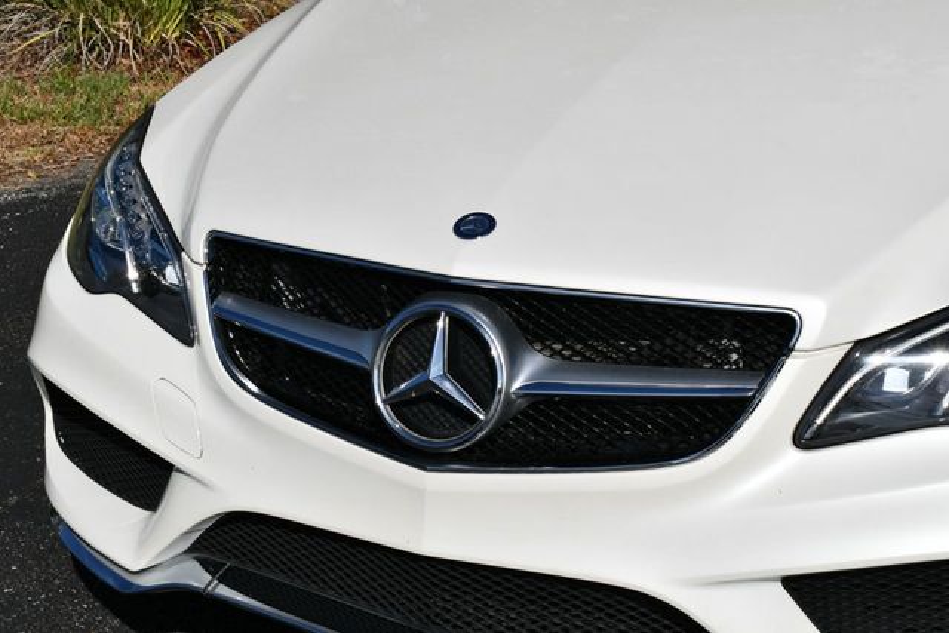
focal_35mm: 76
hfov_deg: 26.6
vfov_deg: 18.0
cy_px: 316
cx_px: 474
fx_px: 2004
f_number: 11
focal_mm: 38
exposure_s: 1/500
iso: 100
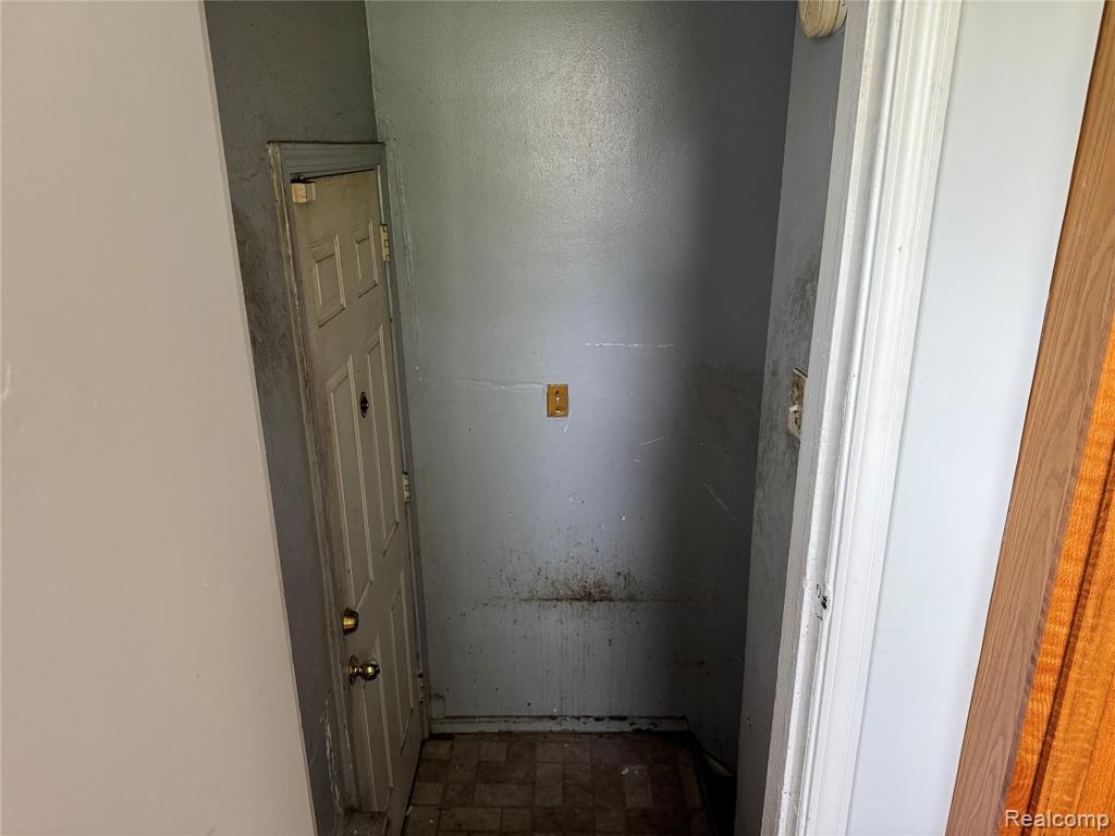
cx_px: 558
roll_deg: -0.2
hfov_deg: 71.6
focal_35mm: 24
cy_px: 418
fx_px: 773
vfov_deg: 56.8
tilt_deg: -20.1
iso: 250
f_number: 1.78
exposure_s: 1/60
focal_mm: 6.76
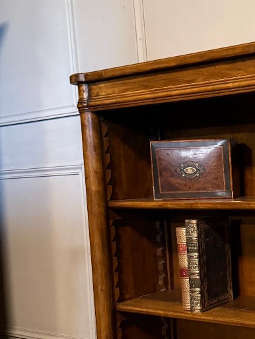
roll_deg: +2.2
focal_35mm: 56
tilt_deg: -5.1
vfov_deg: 33.9
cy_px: 233
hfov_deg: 24.0
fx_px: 550
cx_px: 297
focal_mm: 6.76
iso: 1000
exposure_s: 1/30
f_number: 1.78
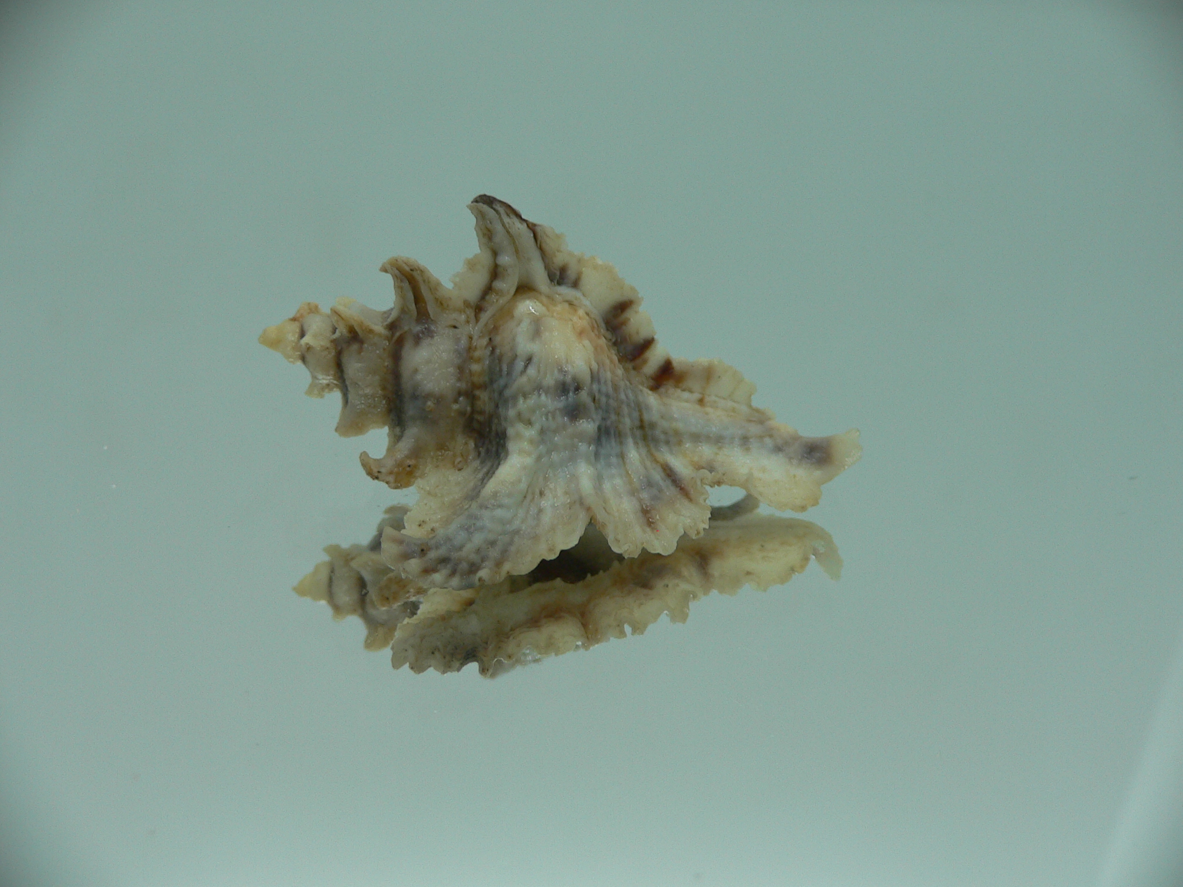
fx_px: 1196
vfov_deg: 40.7
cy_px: 444
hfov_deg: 52.6
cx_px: 592
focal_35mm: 35
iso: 80
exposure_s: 1/60
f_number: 2.8
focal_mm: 4.6
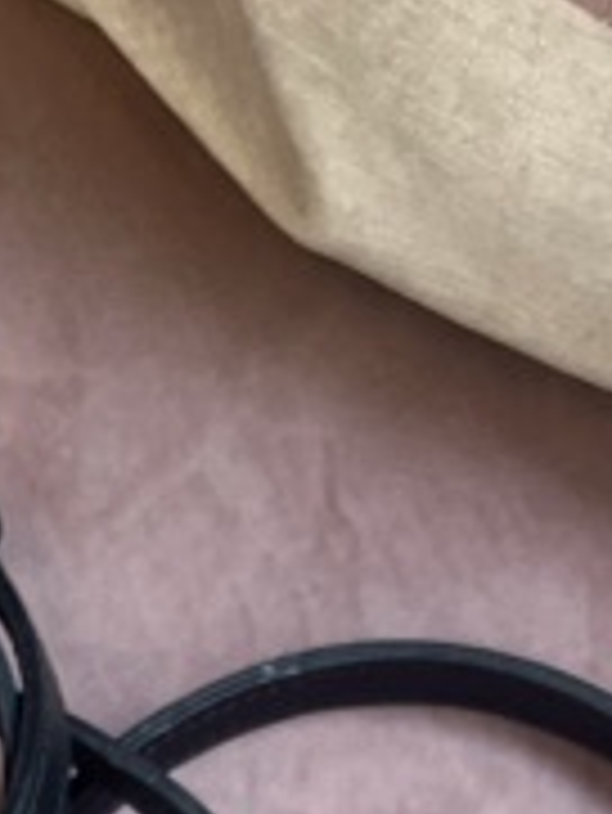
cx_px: 108
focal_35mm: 147
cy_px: 2006
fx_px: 3461
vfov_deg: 11.1
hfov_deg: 10.1
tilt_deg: -80.0
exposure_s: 1/111
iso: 125
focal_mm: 5.7
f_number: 1.5
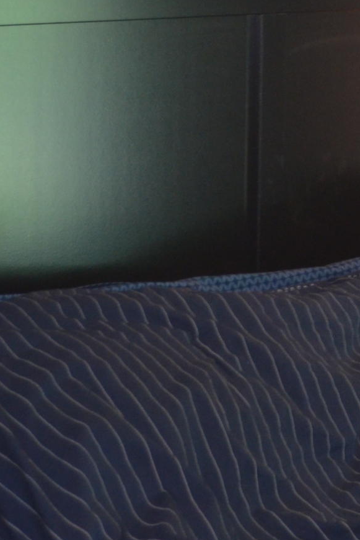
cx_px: 601
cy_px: 48
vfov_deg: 12.4
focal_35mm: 165
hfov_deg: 8.1
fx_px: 2474
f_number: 4.8
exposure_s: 1/13
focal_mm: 32
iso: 800
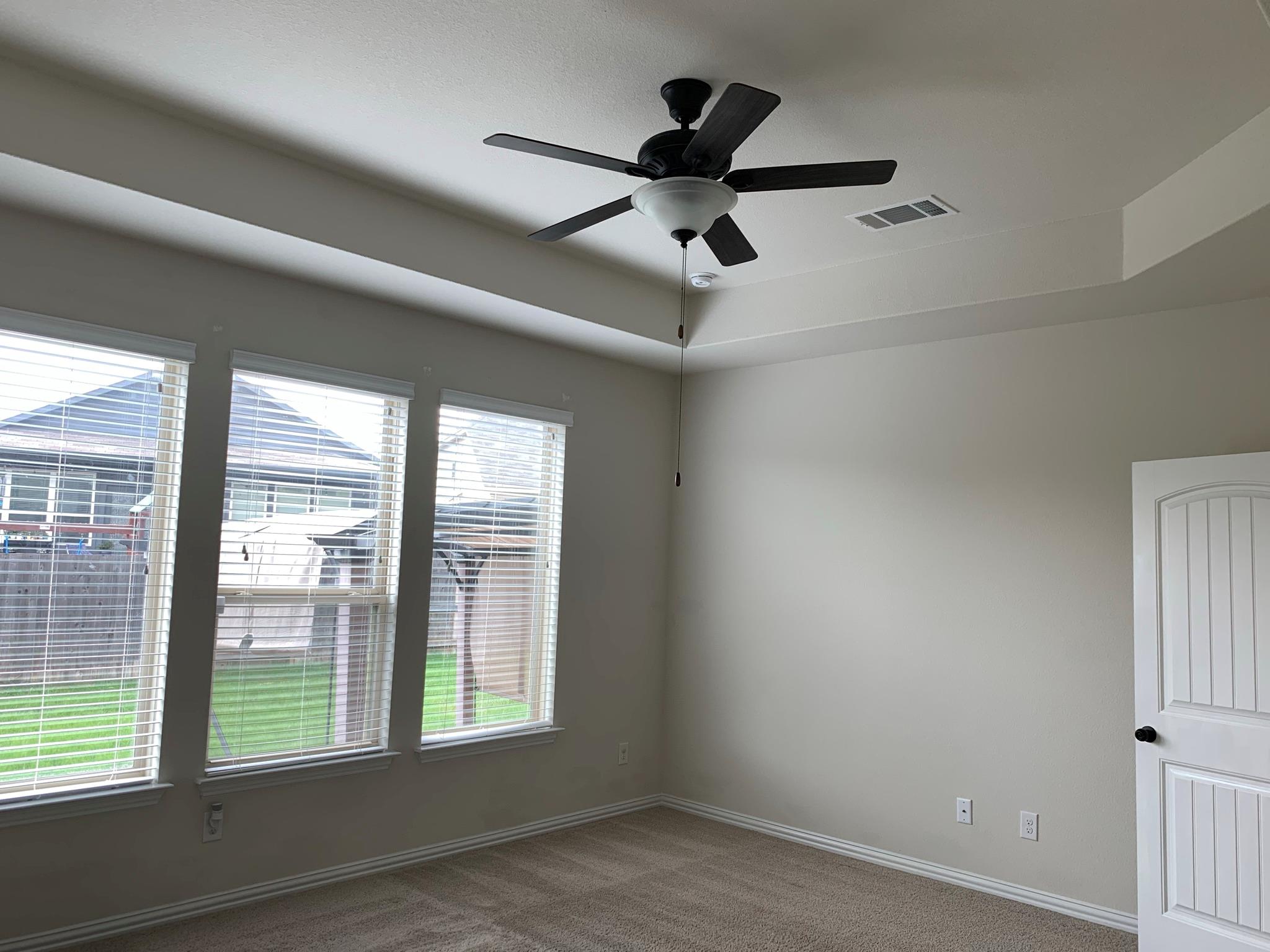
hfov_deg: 67.3
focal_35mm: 26
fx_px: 954
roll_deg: -2.7
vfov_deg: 53.1
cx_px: 635
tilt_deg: +5.3
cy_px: 476
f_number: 1.8
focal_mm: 4.25
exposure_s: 1/120
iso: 32
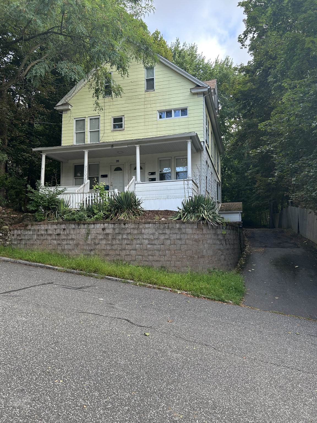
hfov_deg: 53.1
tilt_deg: +5.3
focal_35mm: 26
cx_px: 158
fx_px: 317
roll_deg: -0.4
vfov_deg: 67.3
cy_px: 212
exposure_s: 1/413
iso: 50
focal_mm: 5.7
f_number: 1.5
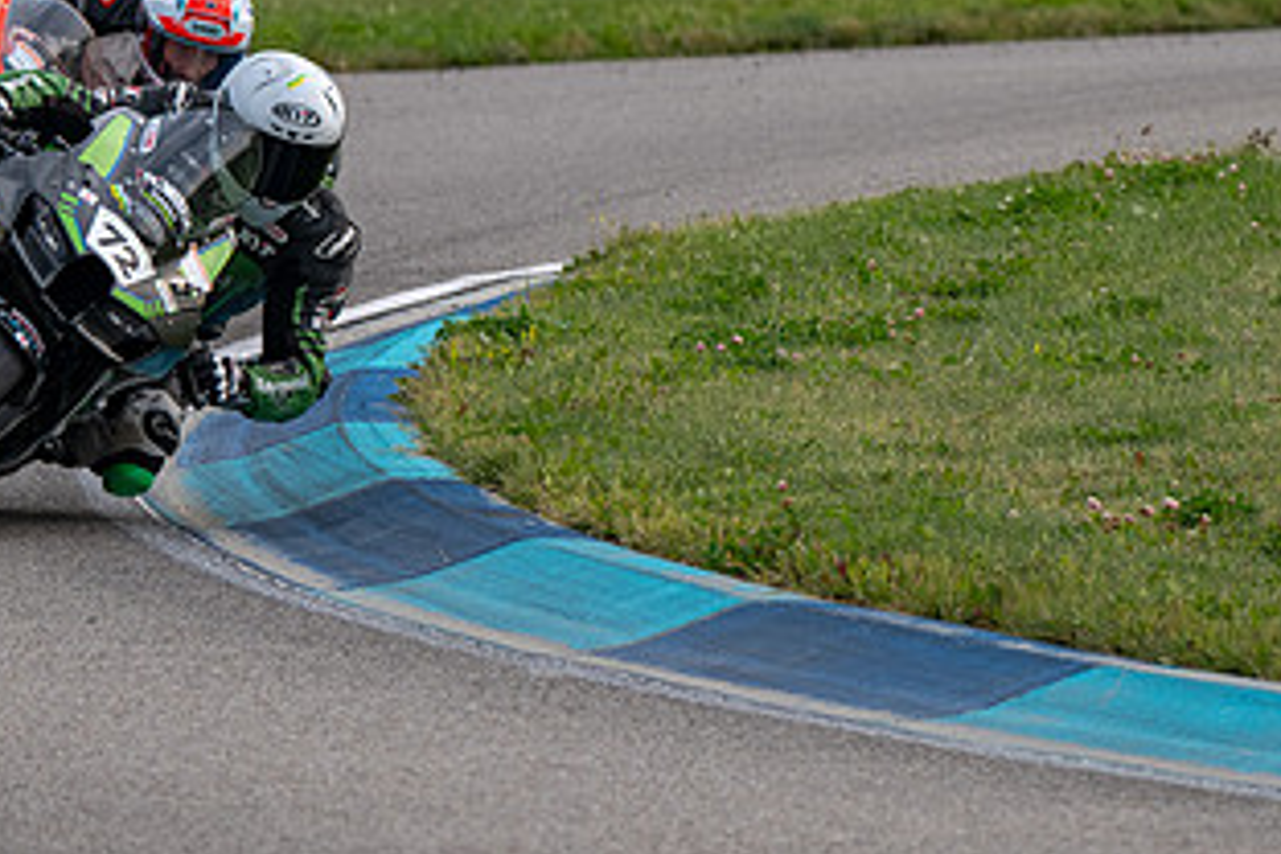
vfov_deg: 2.1
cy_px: 208
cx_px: 98
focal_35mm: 670
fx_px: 23839
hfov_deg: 3.1
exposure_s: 1/1250
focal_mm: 280
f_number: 5.6
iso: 400
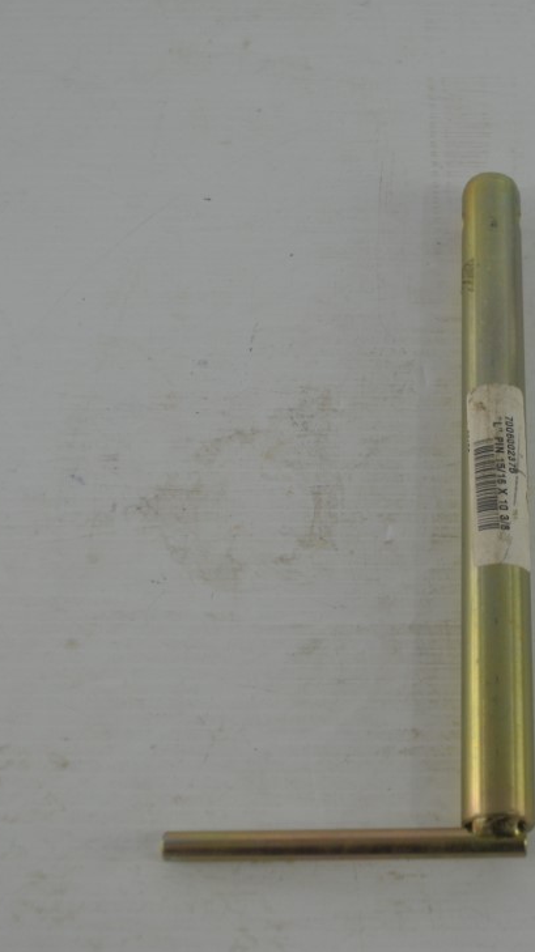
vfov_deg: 34.9
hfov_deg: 19.8
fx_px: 1515
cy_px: 454
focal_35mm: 60
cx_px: 446
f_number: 5
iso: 400
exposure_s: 1/100
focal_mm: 24
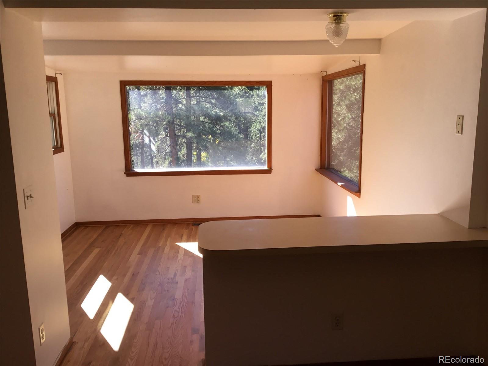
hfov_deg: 58.4
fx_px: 437
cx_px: 244
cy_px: 183
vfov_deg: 45.4
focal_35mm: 31
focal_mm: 3.3
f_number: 2.4
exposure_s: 1/144
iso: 25
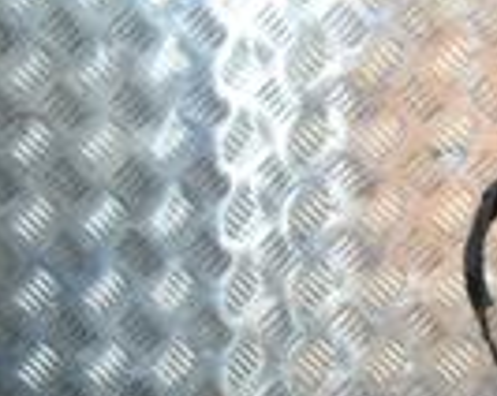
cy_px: 575
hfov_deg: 12.6
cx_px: 1110
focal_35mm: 127
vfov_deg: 11.7
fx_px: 1865
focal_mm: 20
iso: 1250
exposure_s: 1/60
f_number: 3.8
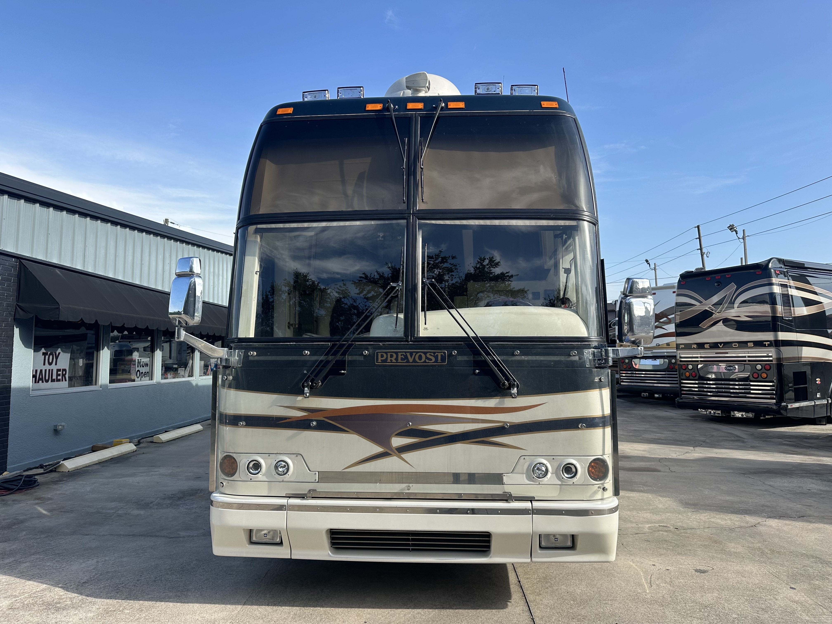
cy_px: 312
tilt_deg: +4.6
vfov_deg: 56.8
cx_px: 416
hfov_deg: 71.6
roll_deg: +0.4
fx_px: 577
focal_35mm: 24
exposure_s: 1/2410
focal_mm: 6.86
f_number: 1.78
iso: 80
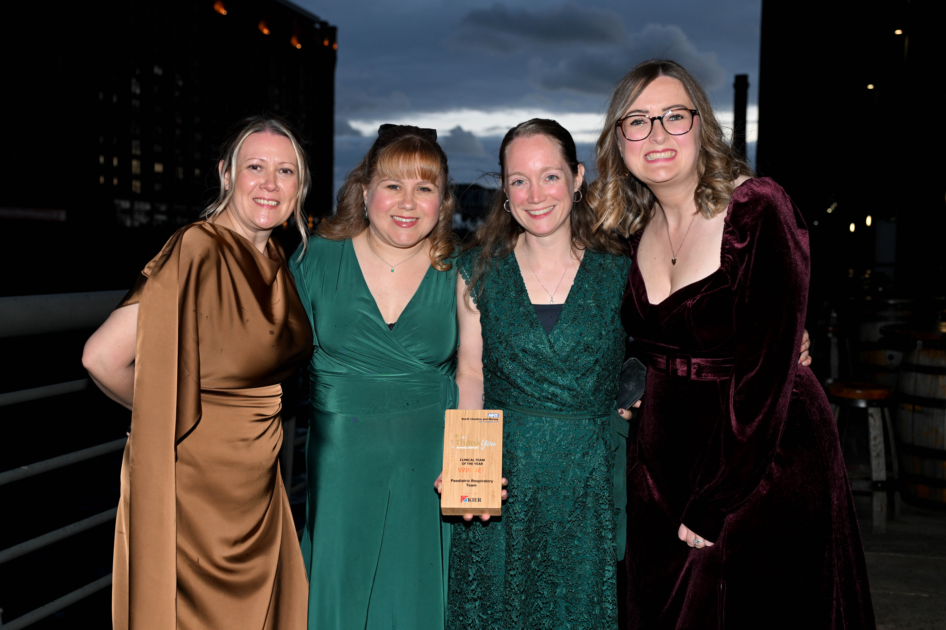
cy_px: 315
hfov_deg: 47.4
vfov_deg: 32.6
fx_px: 1077
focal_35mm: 41
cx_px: 473
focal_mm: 41
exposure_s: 1/160
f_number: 4.5
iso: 800
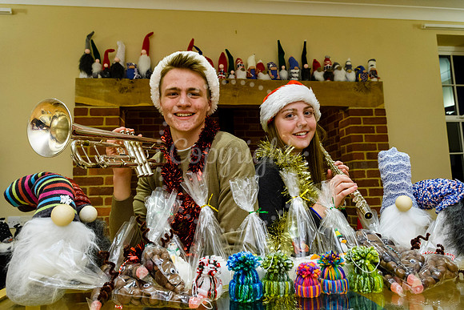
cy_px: 155
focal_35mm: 26
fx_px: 329
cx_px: 232
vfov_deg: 50.4
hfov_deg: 70.4
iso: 1600
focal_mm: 17
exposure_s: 1/60
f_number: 5
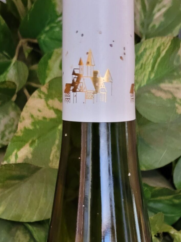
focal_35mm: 71
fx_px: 495
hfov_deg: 20.7
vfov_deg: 25.0
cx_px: 90
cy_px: 283
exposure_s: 1/50
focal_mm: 5.4
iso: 800
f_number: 1.8
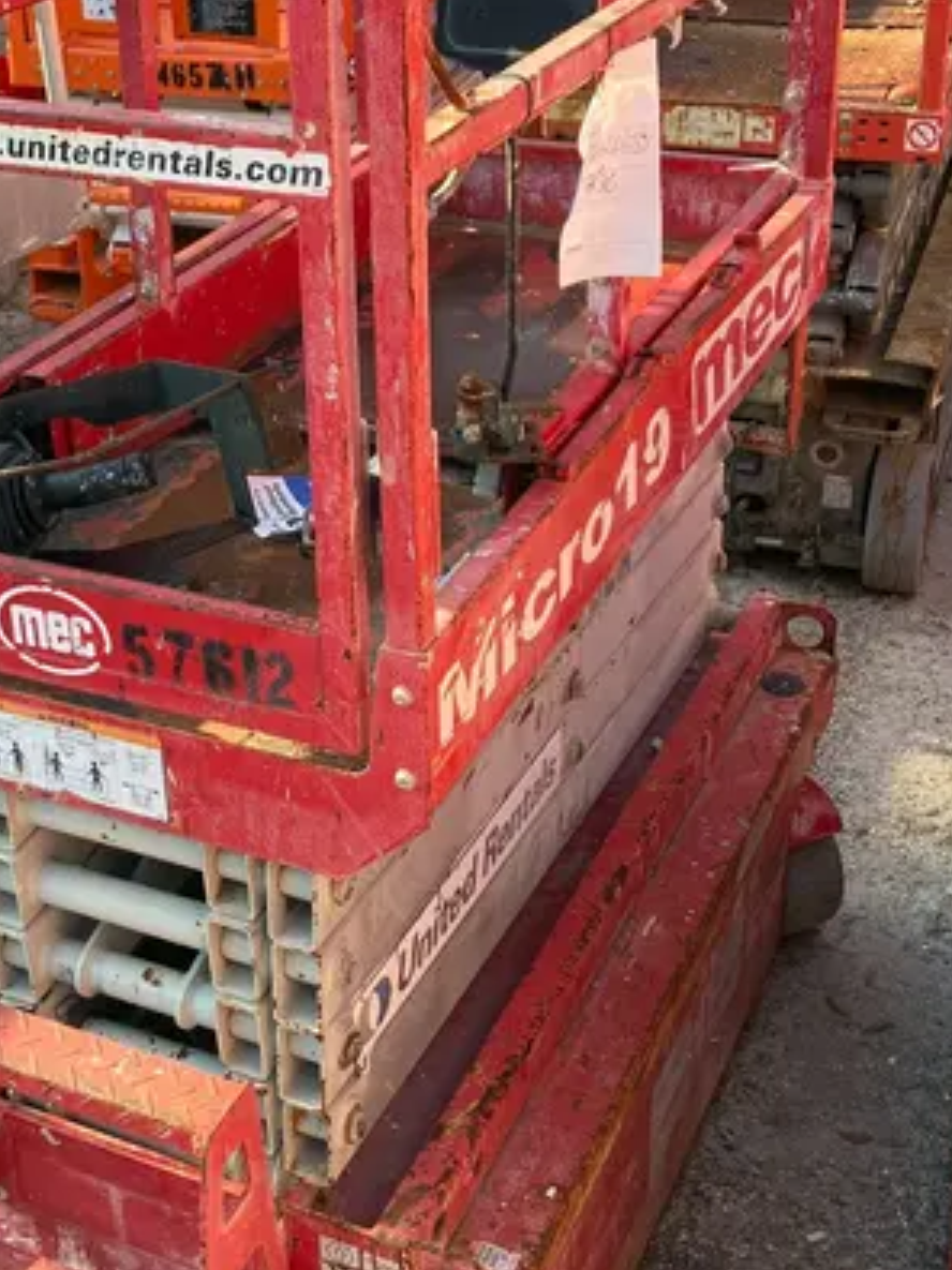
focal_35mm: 52
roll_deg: +1.8
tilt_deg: -26.8
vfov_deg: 36.7
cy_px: 503
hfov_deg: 27.8
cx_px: 283
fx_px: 1908
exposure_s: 1/217
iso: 25
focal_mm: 3.99
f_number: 1.8
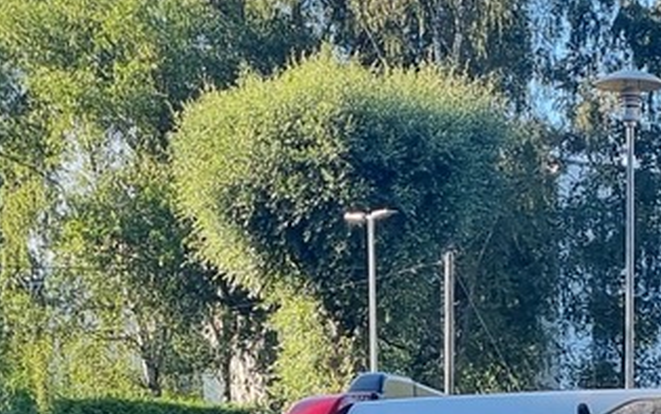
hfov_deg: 14.6
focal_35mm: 140
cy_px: 809
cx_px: 720
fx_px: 2522
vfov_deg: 8.9
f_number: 1.8
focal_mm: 5.4
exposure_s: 1/578
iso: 50
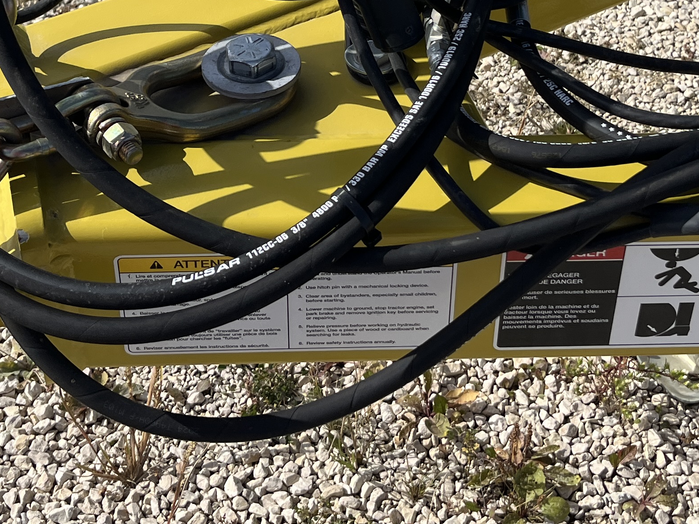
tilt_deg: -35.3
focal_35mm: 67
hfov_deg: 29.0
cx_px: 331
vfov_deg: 21.2
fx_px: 1353
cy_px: 8
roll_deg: -0.8
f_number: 1.6
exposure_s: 1/3521
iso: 50
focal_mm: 5.1
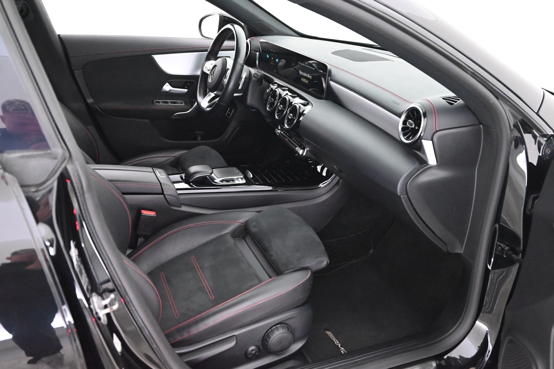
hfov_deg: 57.2
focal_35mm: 33
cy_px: 184
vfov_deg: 40.0
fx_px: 508
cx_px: 277
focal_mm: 33
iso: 11400
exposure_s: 1/60
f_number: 4.8
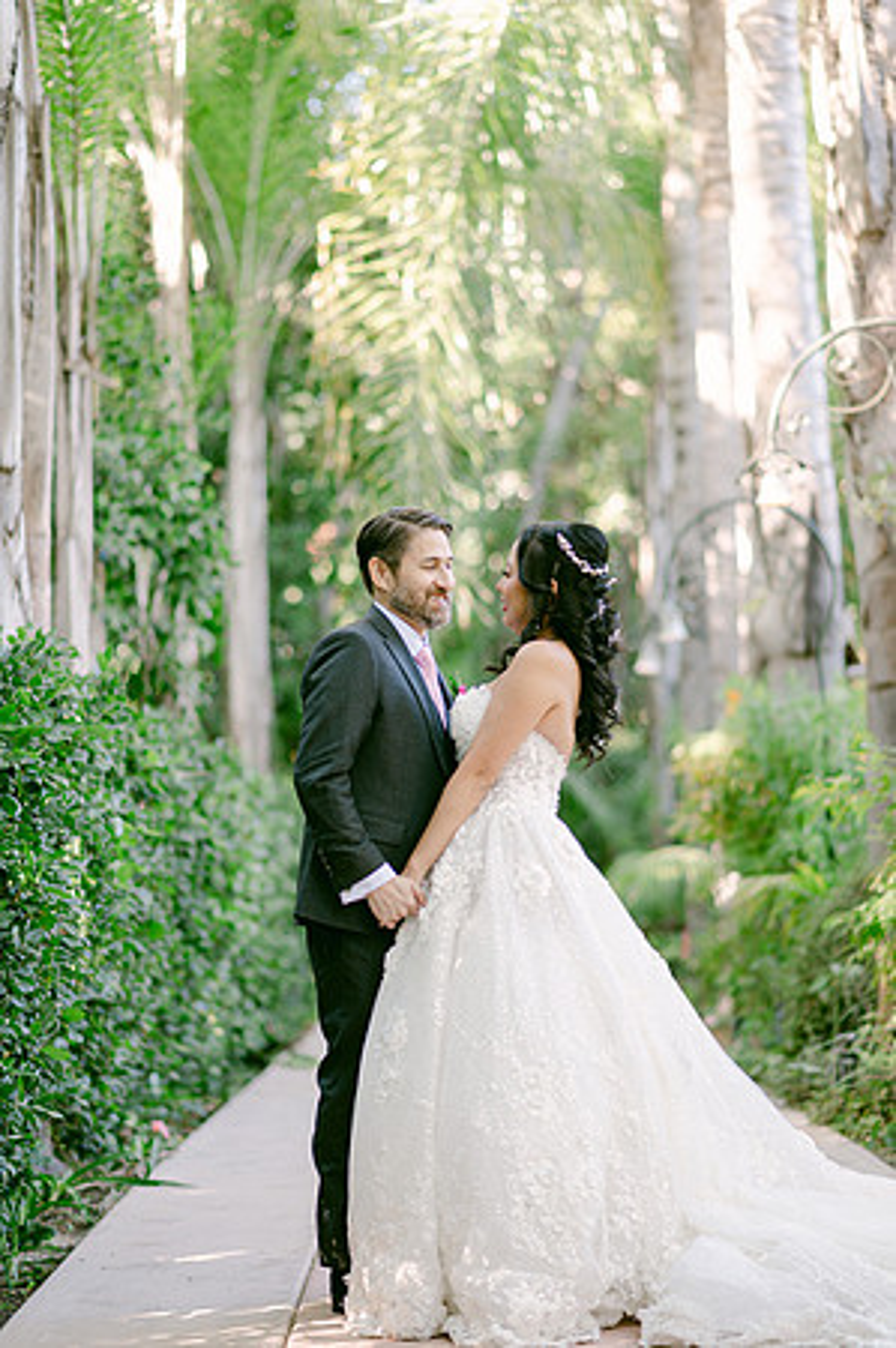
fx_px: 3180
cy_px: 674
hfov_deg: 16.0
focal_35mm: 85
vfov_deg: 23.9
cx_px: 448
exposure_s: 1/125
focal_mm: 85
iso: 180
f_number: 2
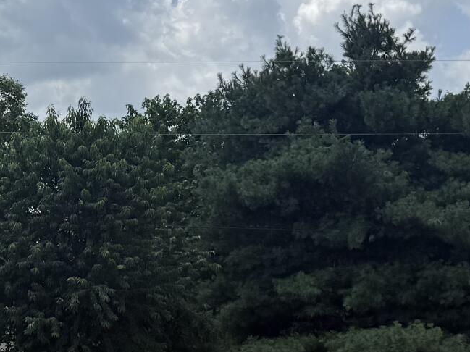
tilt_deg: +1.4
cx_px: -201
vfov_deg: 13.3
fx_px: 1506
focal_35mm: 111
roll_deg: +0.2
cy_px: 290
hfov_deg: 16.4
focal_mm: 6.76
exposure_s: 1/6711
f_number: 1.78
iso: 80
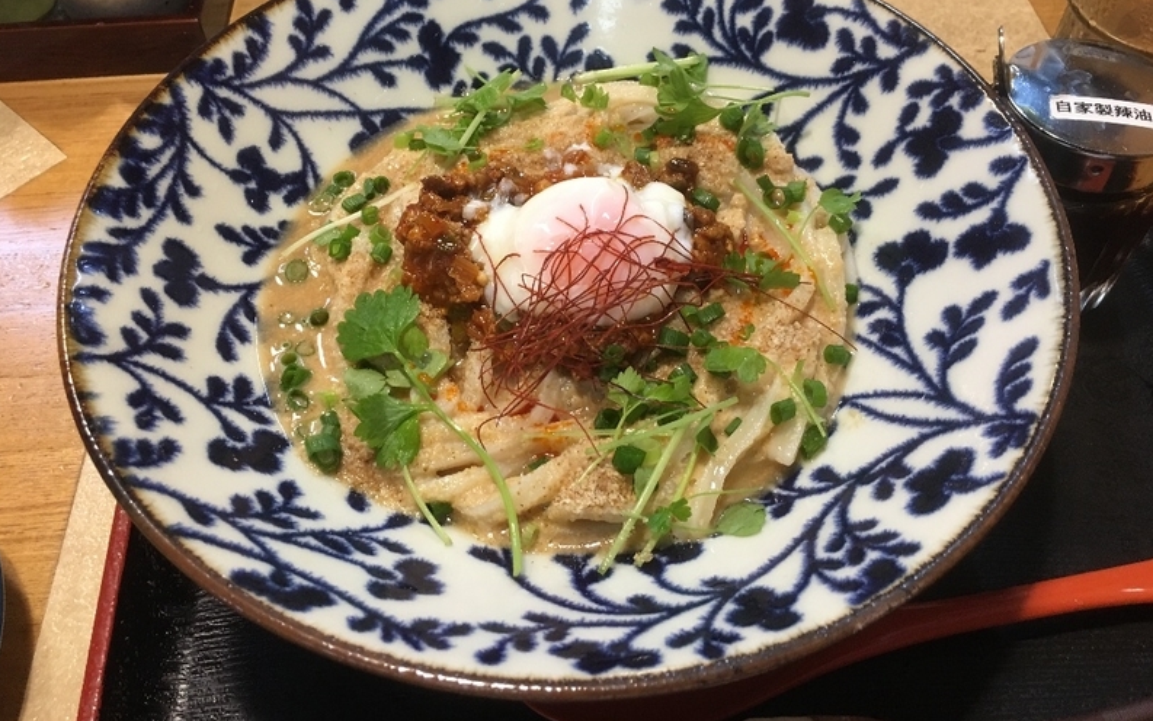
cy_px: 302
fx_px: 974
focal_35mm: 31
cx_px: 574
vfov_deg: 40.5
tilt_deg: -52.0
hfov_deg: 61.2
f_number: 2.2
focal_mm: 4.15
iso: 50
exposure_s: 1/15
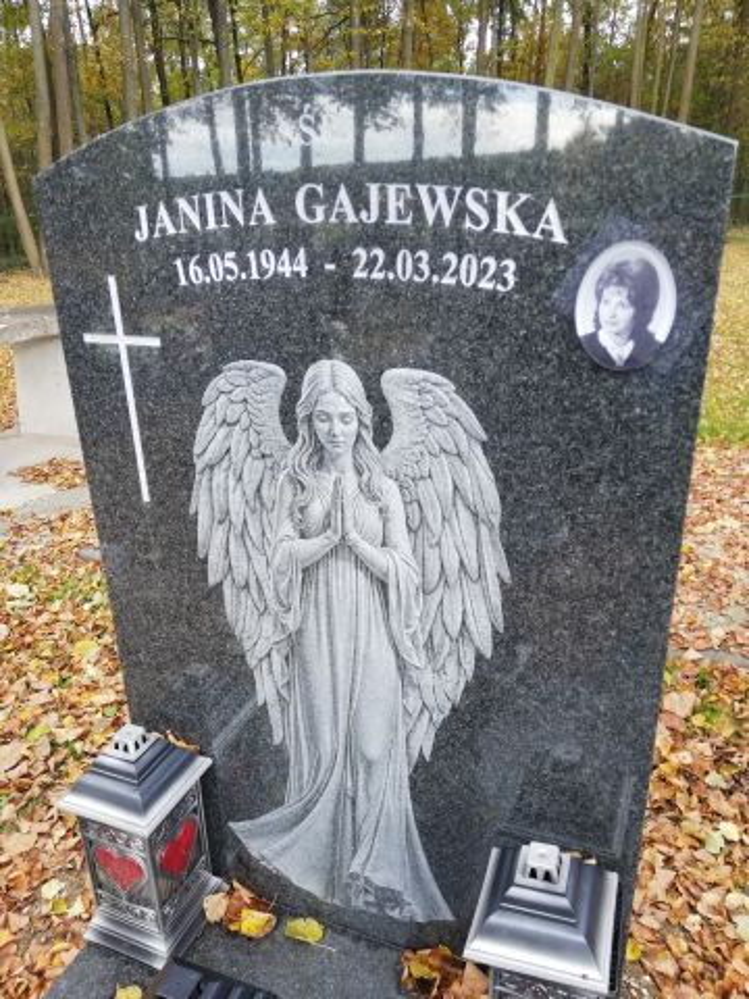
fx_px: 750
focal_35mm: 26
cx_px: 374
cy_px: 500
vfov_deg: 67.3
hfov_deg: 53.1
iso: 100
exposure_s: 1/60
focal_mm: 3.81
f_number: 2.2
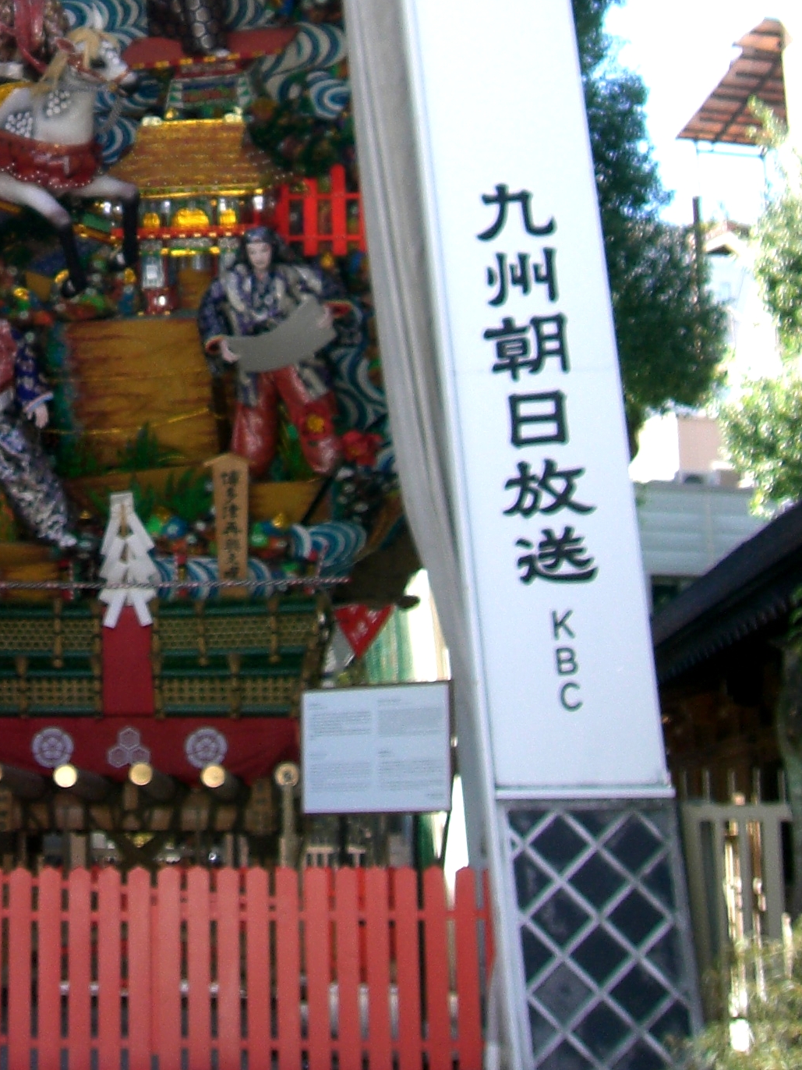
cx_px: 52
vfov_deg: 24.2
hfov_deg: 18.5
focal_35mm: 78
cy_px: 68
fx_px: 2410
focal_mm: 6.2
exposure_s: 1/200
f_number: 2.7
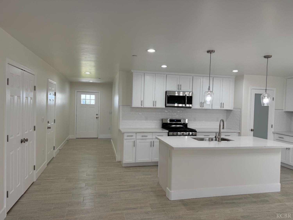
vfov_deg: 56.8
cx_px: 146
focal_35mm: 24
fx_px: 203
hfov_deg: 71.6
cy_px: 110
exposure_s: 1/240
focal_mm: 6.76
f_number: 1.78
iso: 100
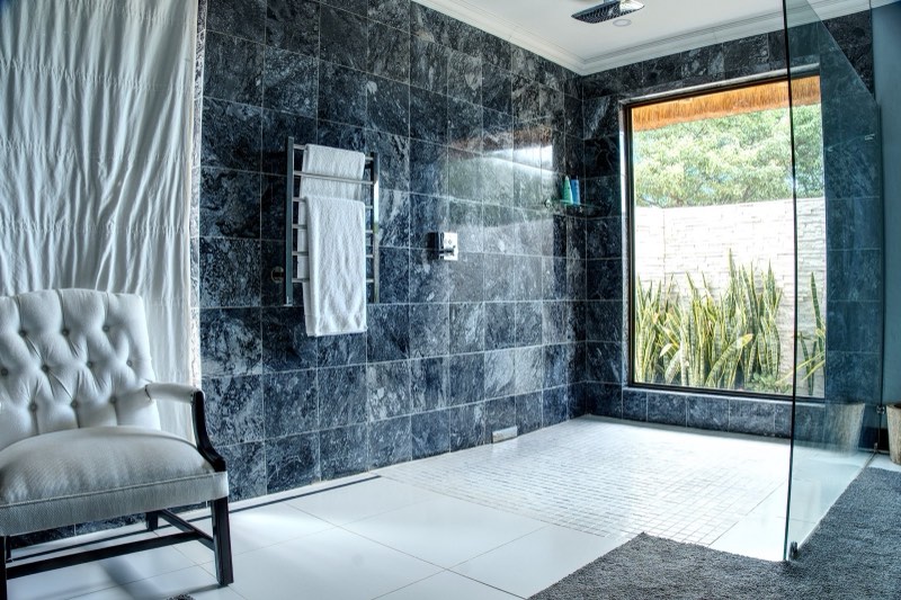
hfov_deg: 73.8
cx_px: 450
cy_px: 300
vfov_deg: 53.1
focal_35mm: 24
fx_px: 601
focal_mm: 16
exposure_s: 1/13
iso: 500
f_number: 10
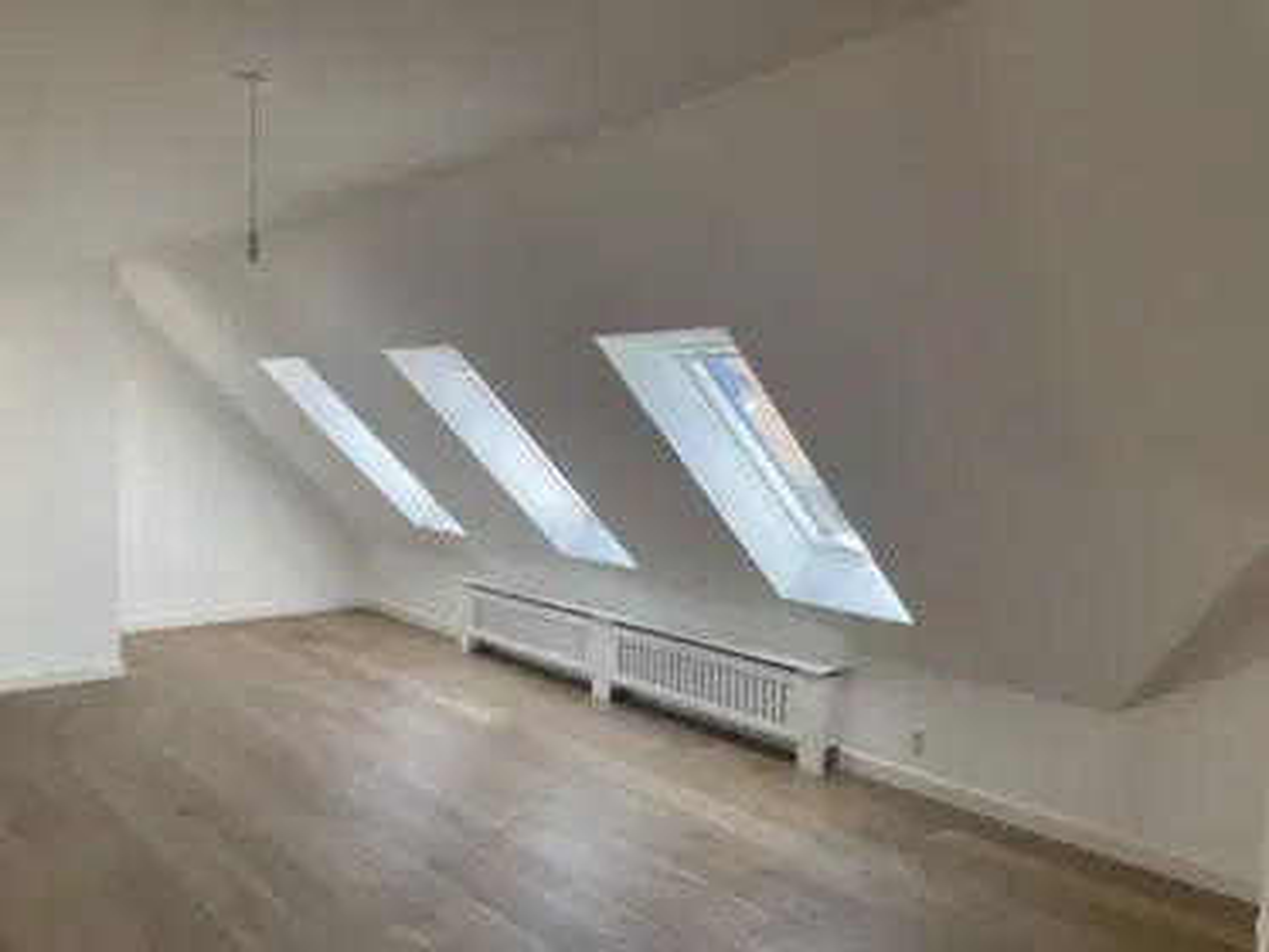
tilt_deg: -1.7
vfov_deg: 49.8
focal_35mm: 28
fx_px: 1027
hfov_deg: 63.4
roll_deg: -0.5
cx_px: 634
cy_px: 476
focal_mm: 3.99
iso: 32
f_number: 1.8
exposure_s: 1/121
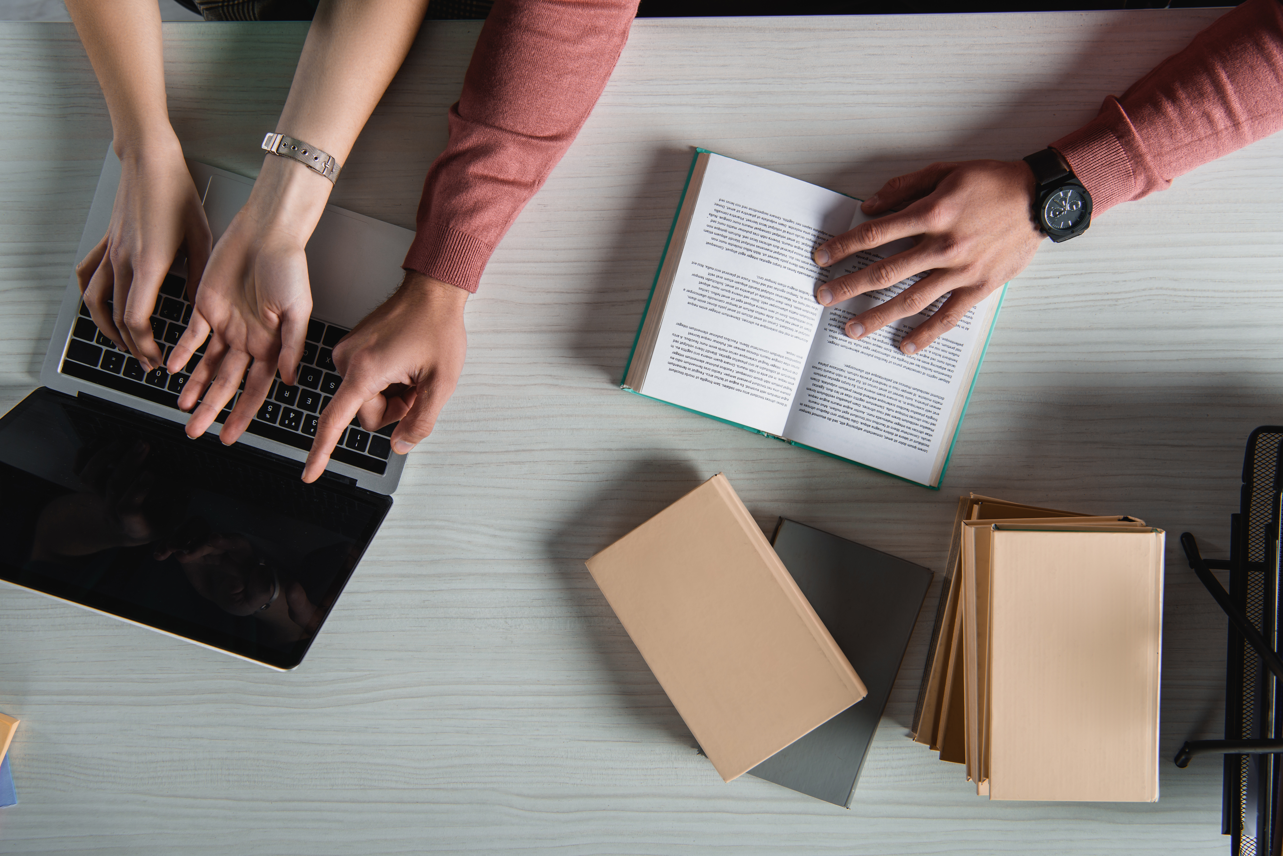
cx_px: 642
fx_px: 1283
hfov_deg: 53.1
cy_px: 428
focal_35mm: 36
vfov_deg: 36.9
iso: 125
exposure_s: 1/200
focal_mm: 36
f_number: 5.6
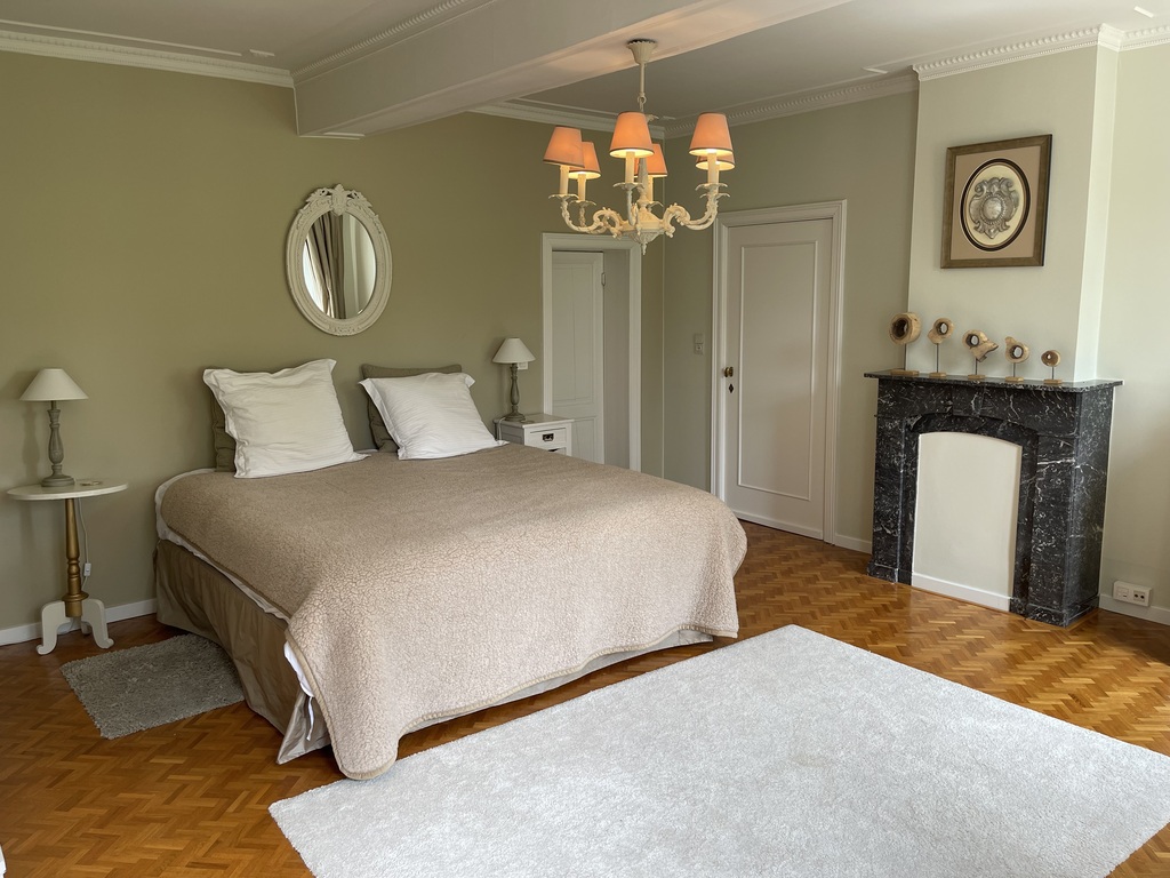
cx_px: 585
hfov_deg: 69.4
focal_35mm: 25
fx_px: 845
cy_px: 439
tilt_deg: -10.0
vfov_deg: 54.9
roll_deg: +0.5
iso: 50
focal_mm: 5.1
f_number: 1.6
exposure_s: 1/100
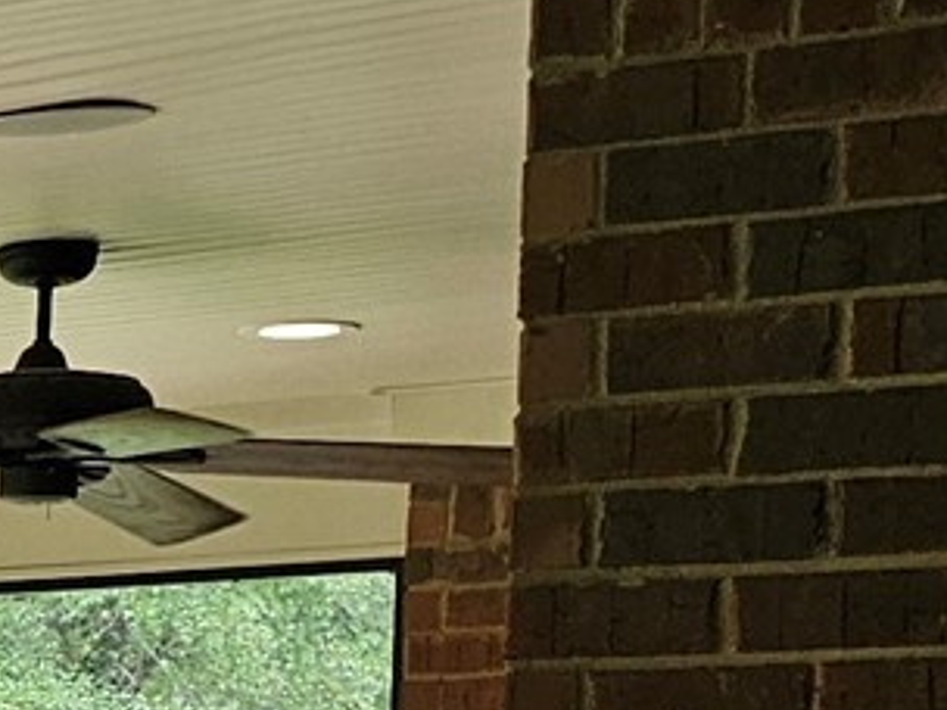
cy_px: 1149
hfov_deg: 10.8
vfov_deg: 9.3
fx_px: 4240
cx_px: -1364
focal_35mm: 155
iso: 80
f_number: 1.7
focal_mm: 6.3
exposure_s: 1/359
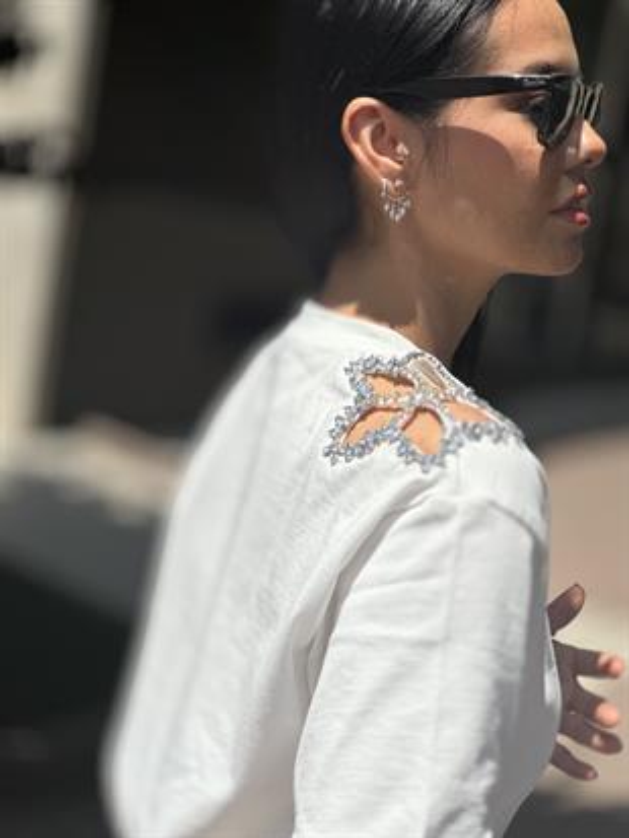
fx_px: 1865
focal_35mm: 77
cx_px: 314
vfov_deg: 25.3
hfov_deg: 19.1
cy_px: 419
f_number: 2.8
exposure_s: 1/2950
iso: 32
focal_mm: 9
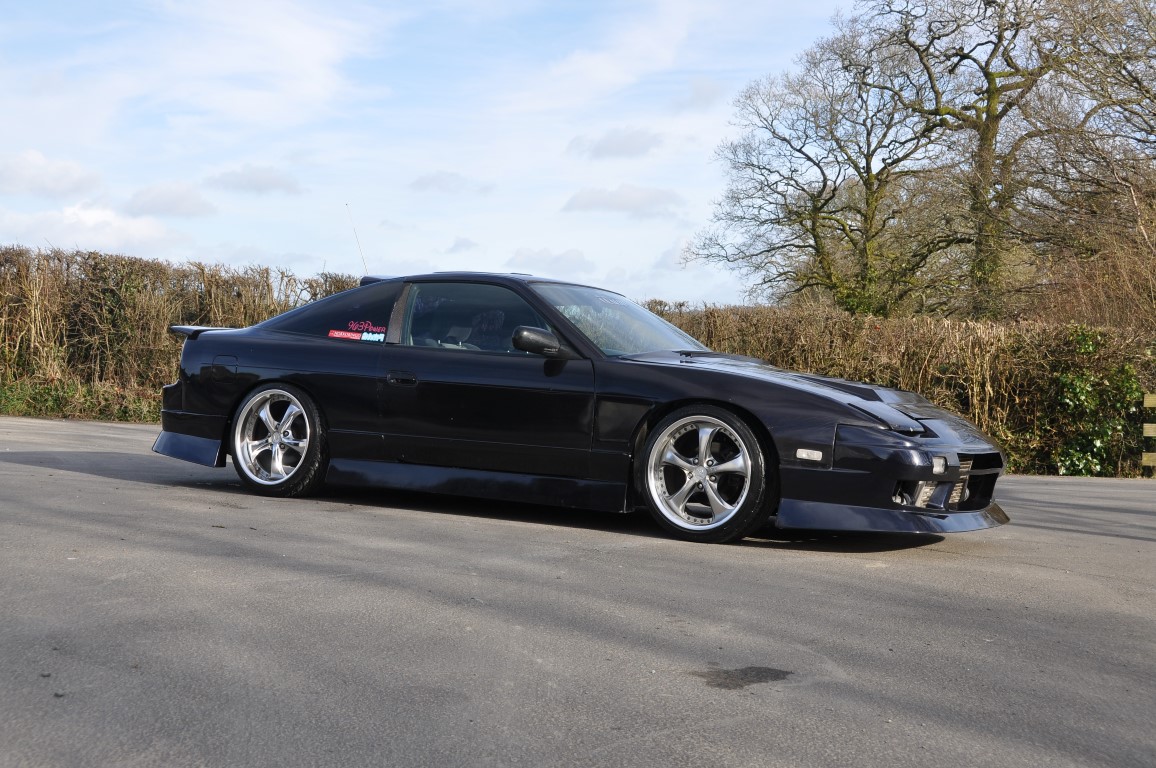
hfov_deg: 42.4
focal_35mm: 46
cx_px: 578
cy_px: 384
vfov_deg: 28.9
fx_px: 1491
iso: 200
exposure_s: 1/250
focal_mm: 31
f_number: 8
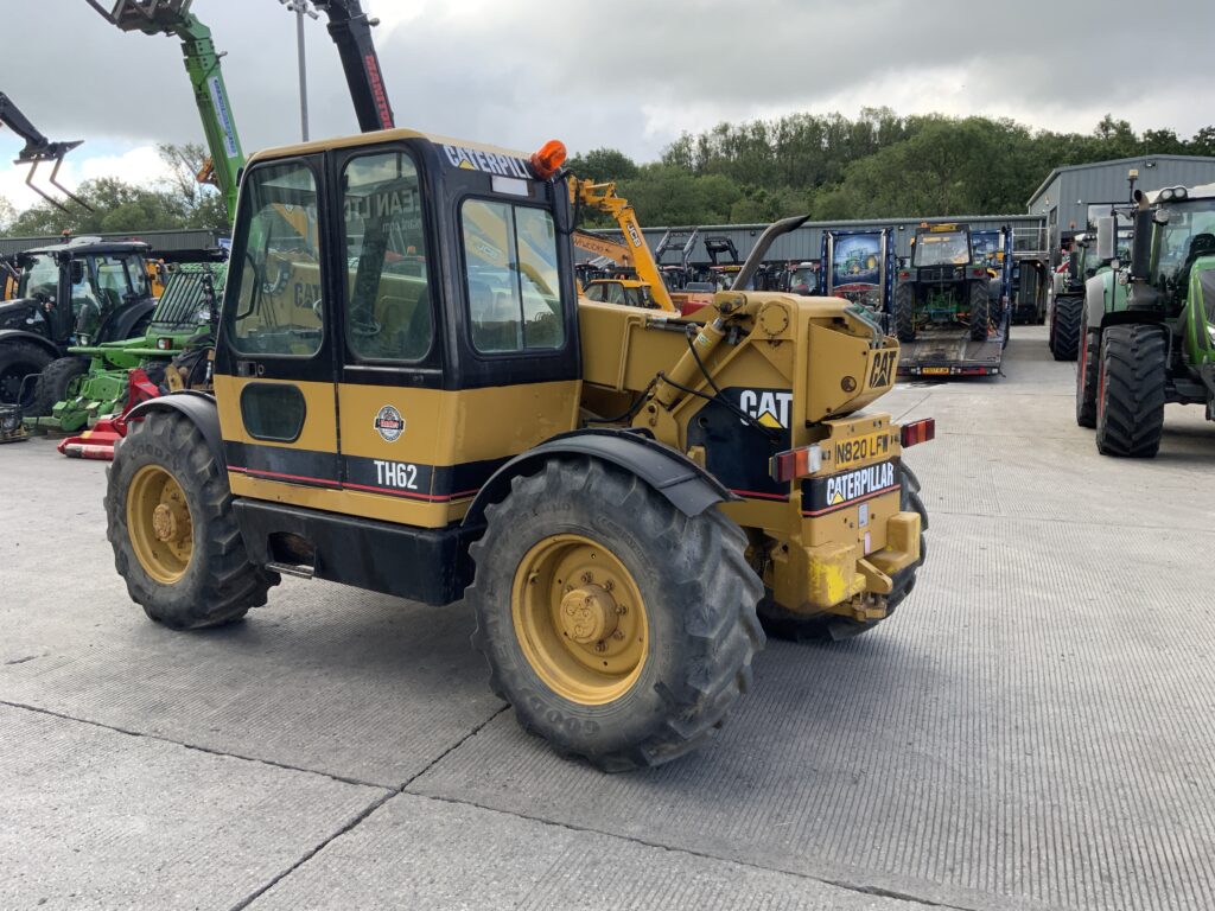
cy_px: 456
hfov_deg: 61.7
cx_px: 608
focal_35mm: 29
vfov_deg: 48.2
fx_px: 1018
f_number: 1.8
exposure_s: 1/333
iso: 16
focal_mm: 3
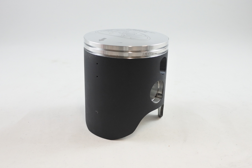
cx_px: 126
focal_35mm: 33
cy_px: 84
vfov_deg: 40.0
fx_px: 231
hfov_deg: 57.2
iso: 400
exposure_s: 1/125
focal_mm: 12.3
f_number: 3.8
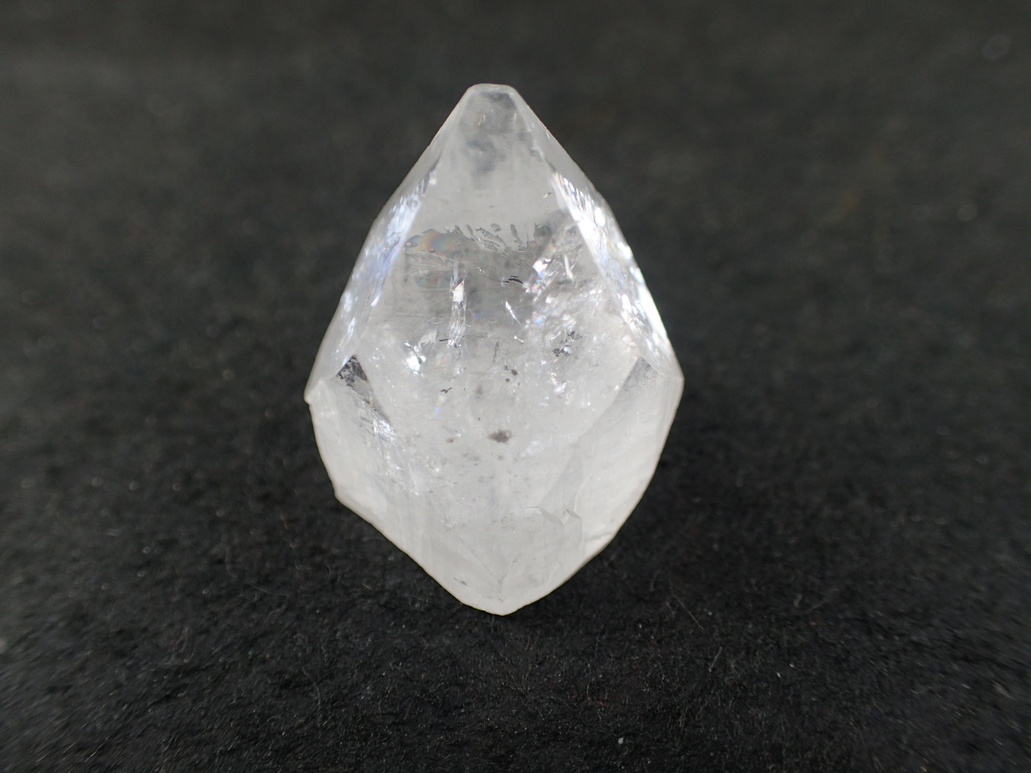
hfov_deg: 60.0
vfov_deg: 46.8
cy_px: 386
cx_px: 516
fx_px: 894
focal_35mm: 30
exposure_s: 1/200
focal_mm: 5.5
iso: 100
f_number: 2.3
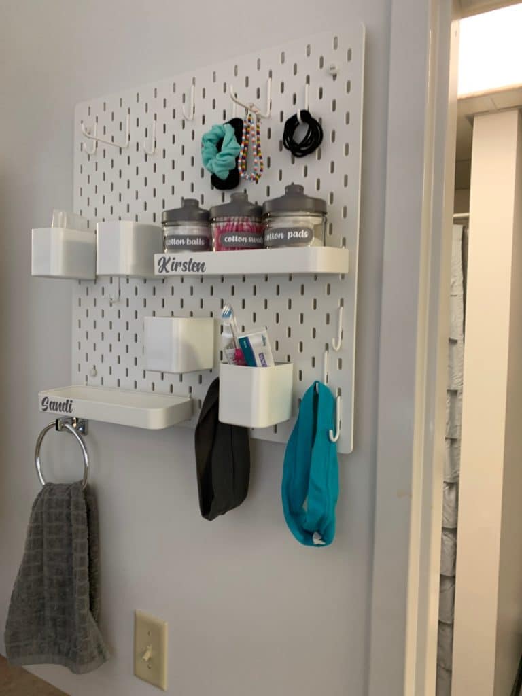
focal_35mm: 26
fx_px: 523
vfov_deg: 67.3
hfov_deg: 53.1
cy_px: 348
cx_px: 261
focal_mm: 4.25
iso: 125
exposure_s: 1/60
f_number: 1.8
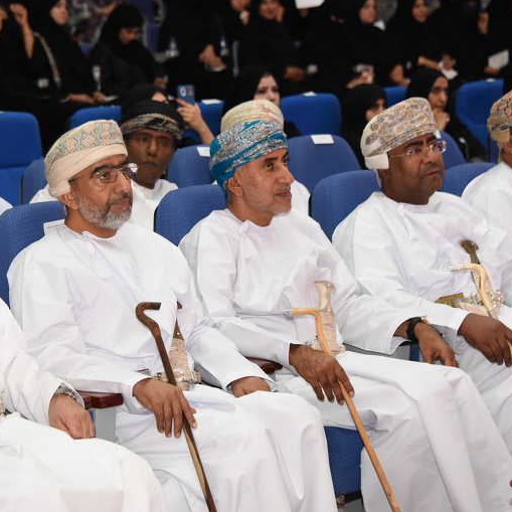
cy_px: 246
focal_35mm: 131
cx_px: 210
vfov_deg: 13.3
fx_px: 2192
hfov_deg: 13.3
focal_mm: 98
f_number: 5.6
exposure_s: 1/100
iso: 5000
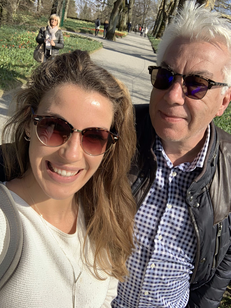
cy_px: 154
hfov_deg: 44.2
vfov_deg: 56.8
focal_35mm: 32
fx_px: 285
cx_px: 116
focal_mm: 2.87
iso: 16
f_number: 2.2
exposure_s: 1/691
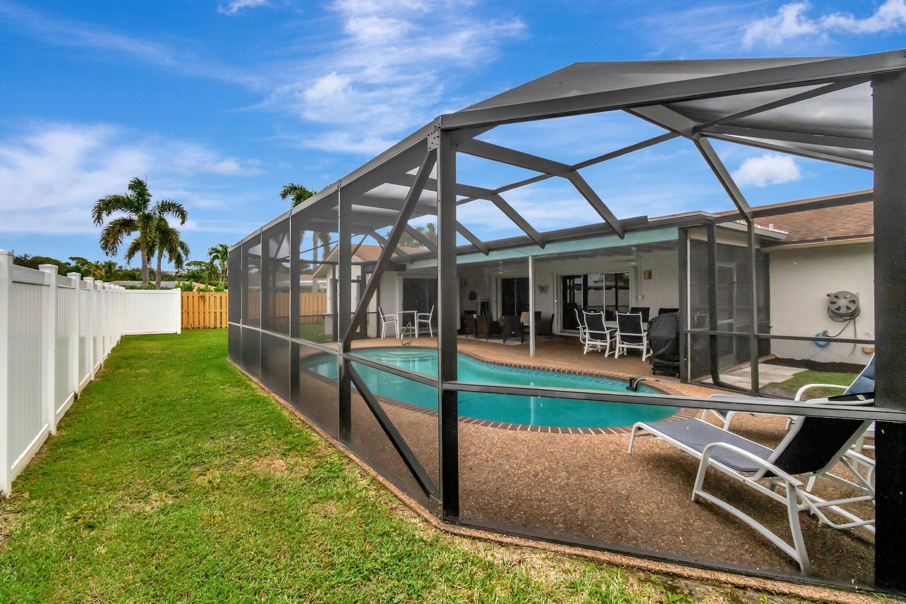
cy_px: 302
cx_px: 453
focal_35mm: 15
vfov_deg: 77.3
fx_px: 377
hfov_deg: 100.4
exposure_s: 1/2000
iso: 1000
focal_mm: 10
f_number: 8
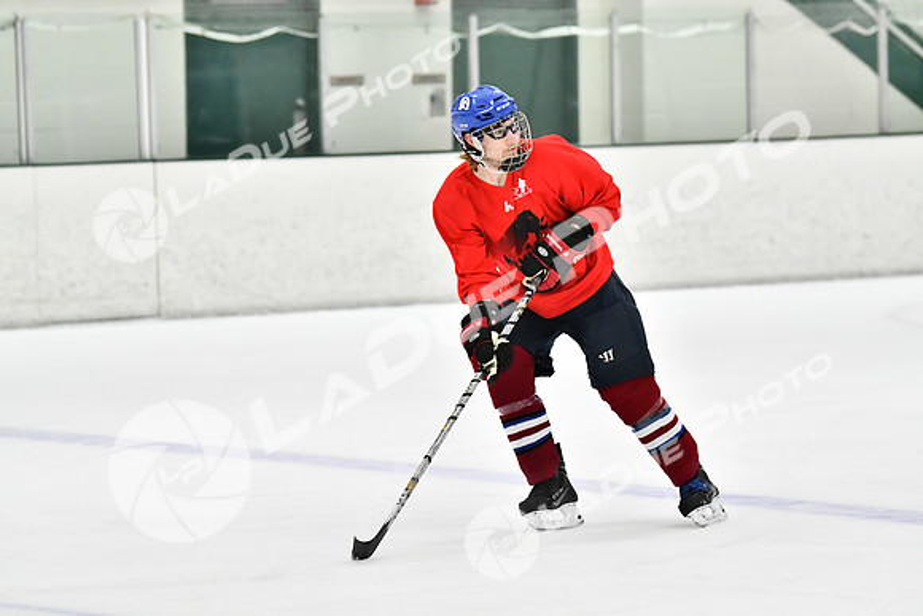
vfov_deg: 7.0
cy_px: 308
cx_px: 462
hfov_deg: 10.5
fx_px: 5001
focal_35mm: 195
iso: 6400
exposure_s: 1/1600
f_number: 2.8
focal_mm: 130
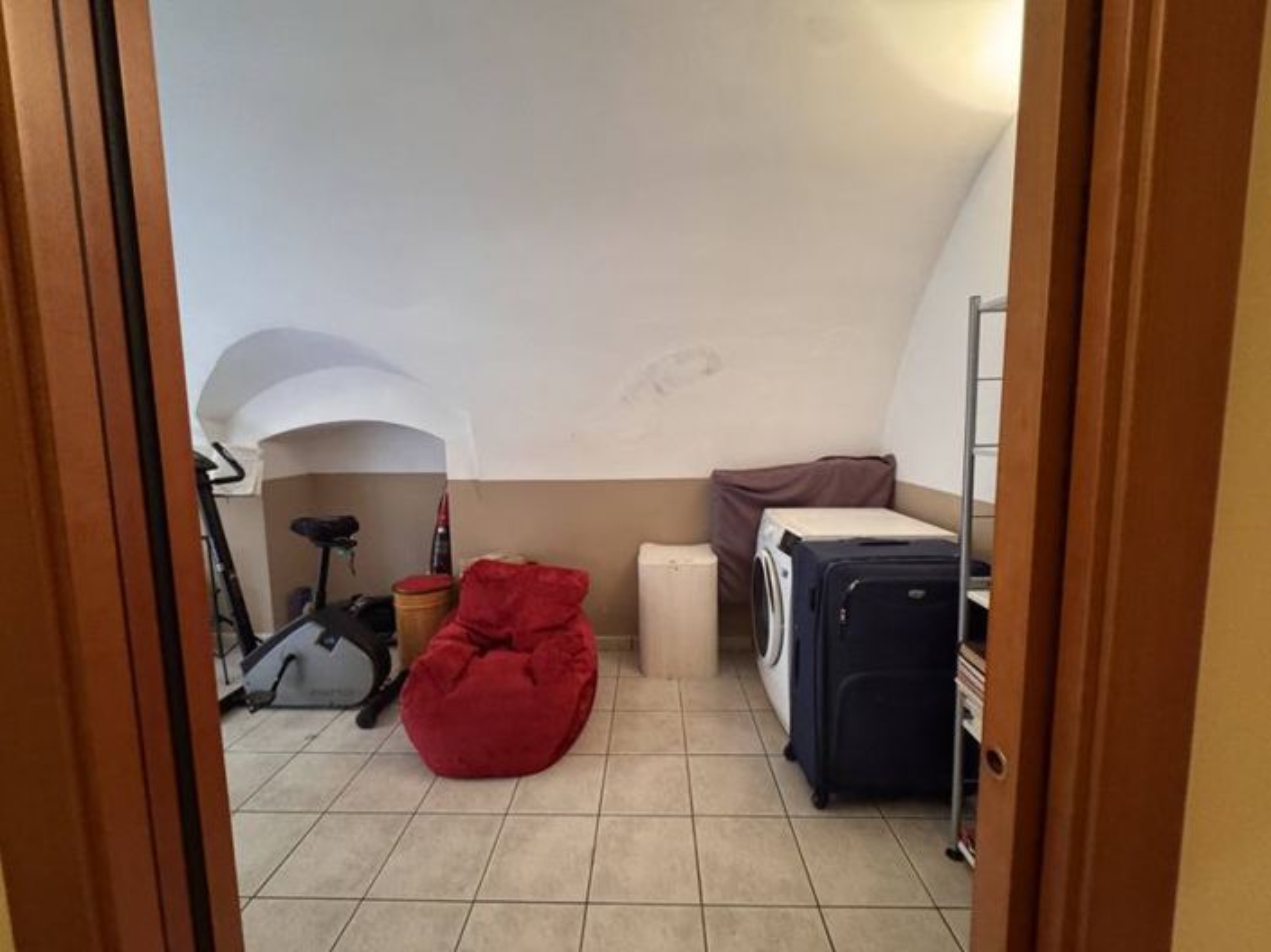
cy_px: 476
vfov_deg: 85.6
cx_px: 636
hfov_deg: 102.1
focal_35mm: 14
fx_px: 514
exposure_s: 1/50
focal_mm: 2.22
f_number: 2.2
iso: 800
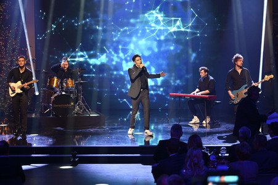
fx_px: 926
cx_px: 139
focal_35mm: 120
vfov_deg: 11.4
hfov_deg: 17.1
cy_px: 92
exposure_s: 1/250
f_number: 2.8
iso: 1000
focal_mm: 120
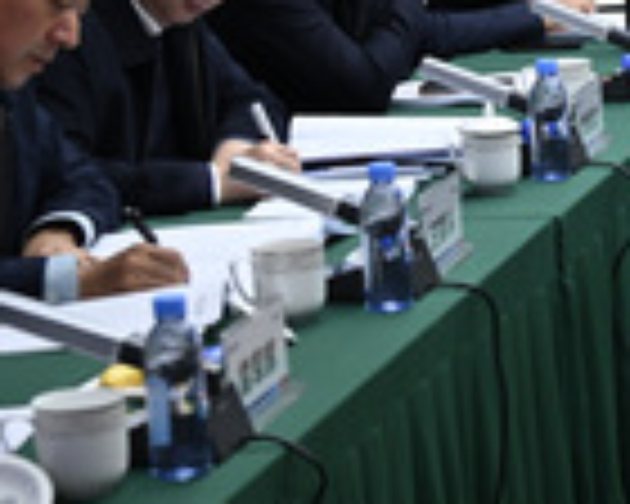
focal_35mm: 161
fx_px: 3002
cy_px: 104
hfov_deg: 10.9
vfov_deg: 9.6
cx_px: 1260
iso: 800
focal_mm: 40
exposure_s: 1/200
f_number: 4
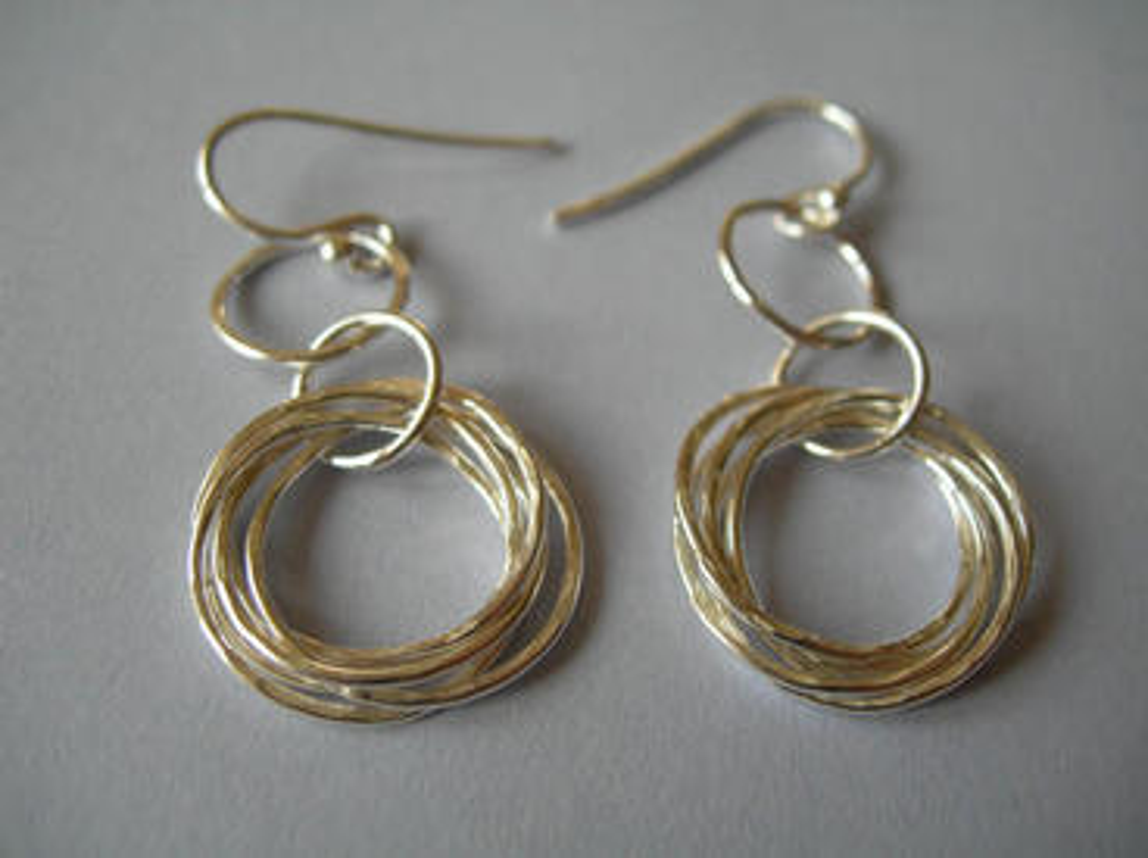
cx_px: 574
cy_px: 429
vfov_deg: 37.6
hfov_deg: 49.0
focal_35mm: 38
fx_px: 1259
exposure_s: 1/118
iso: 50
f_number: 2.8
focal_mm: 7.8
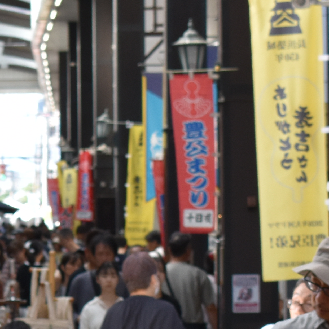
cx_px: 48
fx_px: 3646
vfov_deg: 5.2
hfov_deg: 5.2
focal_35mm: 339
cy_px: 359
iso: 400
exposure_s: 1/160
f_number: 6.3
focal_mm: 55
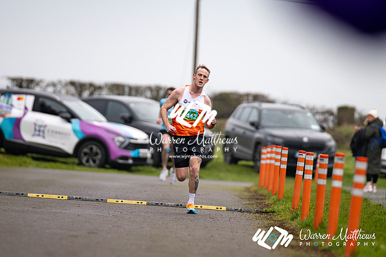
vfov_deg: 3.1
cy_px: 128
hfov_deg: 4.6
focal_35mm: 450
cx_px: 193
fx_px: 4822
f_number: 2.8
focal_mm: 300
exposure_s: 1/1600
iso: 250
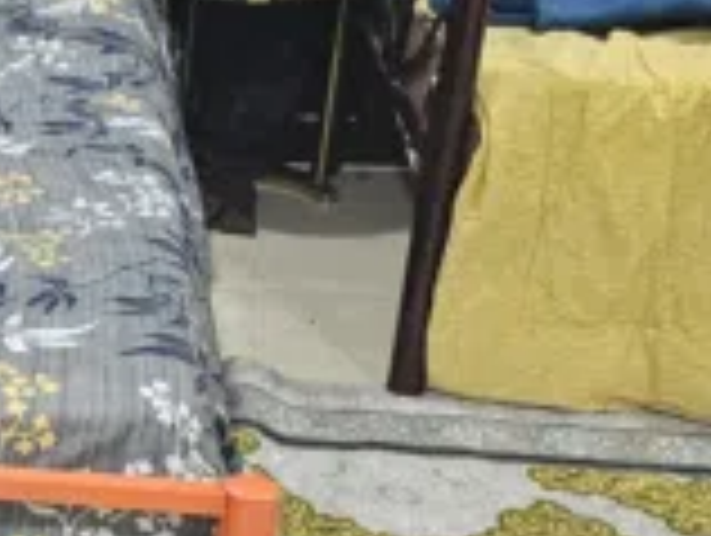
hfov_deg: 17.6
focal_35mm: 93
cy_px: 311
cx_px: -508
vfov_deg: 15.9
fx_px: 1913
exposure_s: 1/100
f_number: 1.7
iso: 500
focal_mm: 6.3
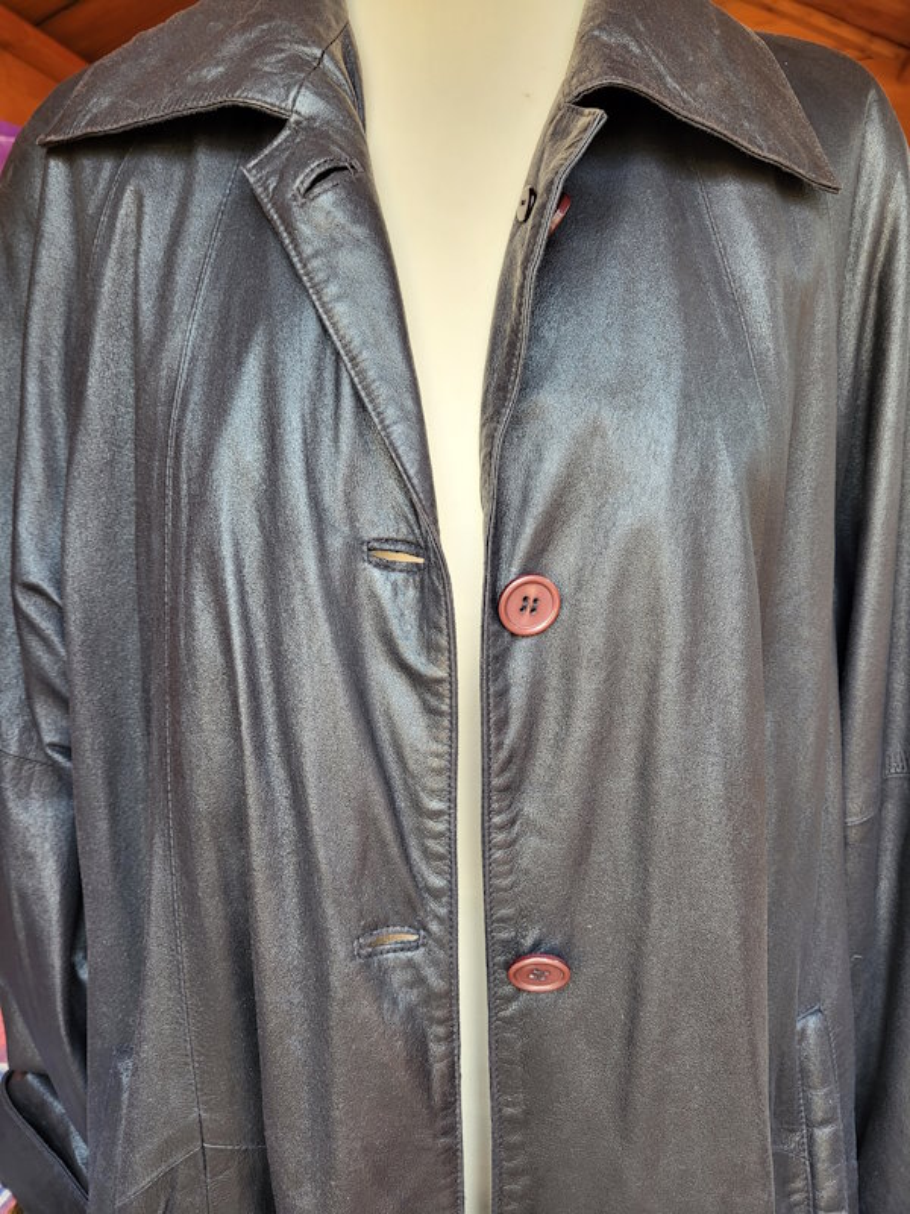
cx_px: 455
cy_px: 607
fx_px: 911
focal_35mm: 26
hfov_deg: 53.1
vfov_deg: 67.3
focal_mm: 5.4
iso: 50
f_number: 1.8
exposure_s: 1/100
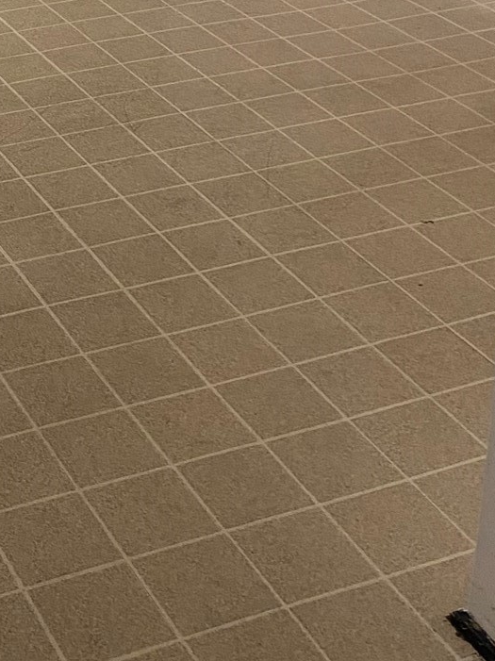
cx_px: -57
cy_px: -63
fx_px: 1450
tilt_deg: -18.3
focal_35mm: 76
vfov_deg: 24.0
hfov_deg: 18.6
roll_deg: +1.0
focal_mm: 4.25
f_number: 1.8
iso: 160
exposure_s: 1/60
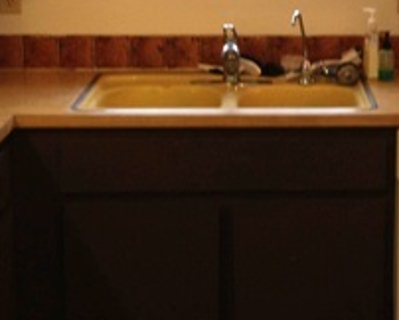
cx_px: 334
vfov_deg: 15.0
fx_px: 1206
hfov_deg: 18.6
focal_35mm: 102
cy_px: 65
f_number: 2.4
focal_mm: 4.12
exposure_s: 1/20
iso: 50
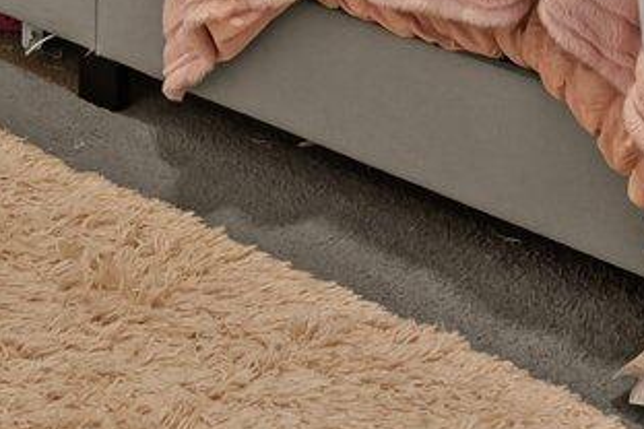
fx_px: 1646
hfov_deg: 22.1
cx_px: 227
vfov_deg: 10.9
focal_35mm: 92
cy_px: -785
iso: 200
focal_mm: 14
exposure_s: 1/2.5
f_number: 7.1
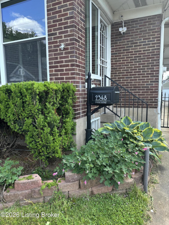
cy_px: 112
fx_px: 169
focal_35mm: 26
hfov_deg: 53.0
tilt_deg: -7.6
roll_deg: +0.1
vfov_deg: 67.3
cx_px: 84
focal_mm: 5.96
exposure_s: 1/246
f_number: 1.6
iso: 40
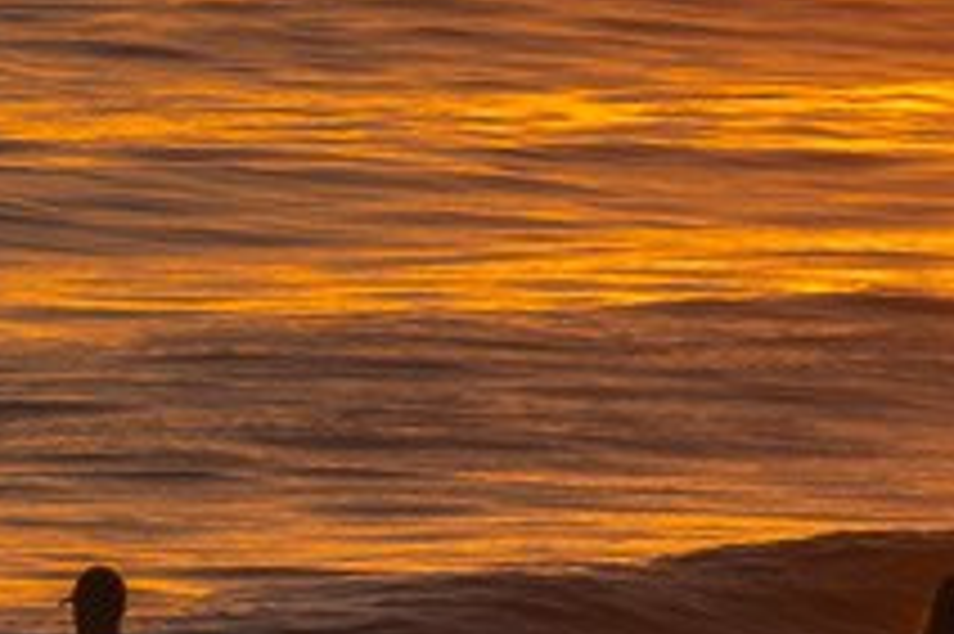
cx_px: 1390
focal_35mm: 1086
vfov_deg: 1.3
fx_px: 28756
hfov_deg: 1.9
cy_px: -227
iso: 40
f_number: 9
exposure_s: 1/250
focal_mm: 120
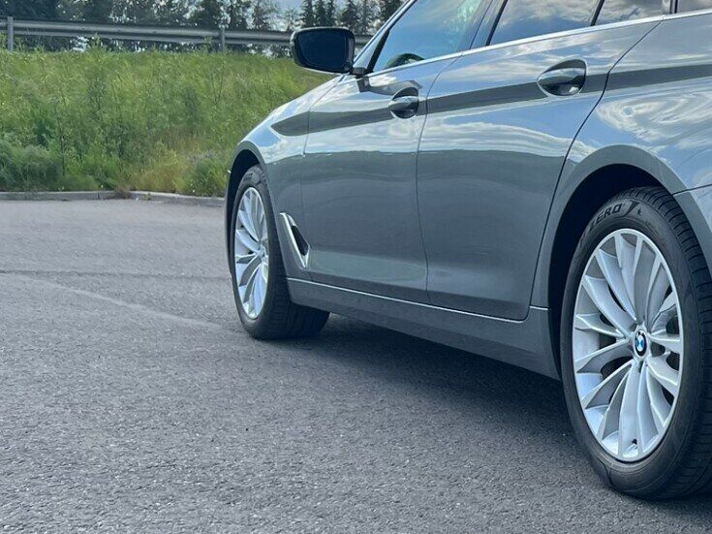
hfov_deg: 25.4
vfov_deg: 21.3
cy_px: 223
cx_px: 851
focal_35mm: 69
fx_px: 1419
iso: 50
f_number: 1.5
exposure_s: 1/2915
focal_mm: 5.7
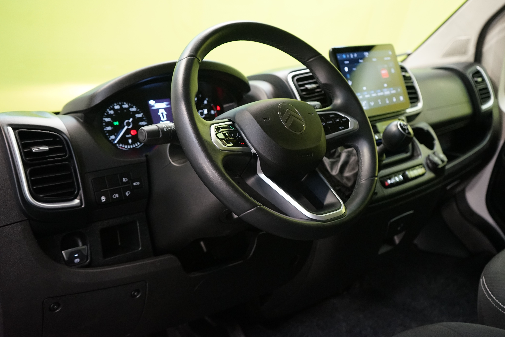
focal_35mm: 36
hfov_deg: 53.1
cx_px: 252
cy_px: 168
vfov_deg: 36.9
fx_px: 505
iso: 3200
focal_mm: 36
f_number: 5
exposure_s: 1/50
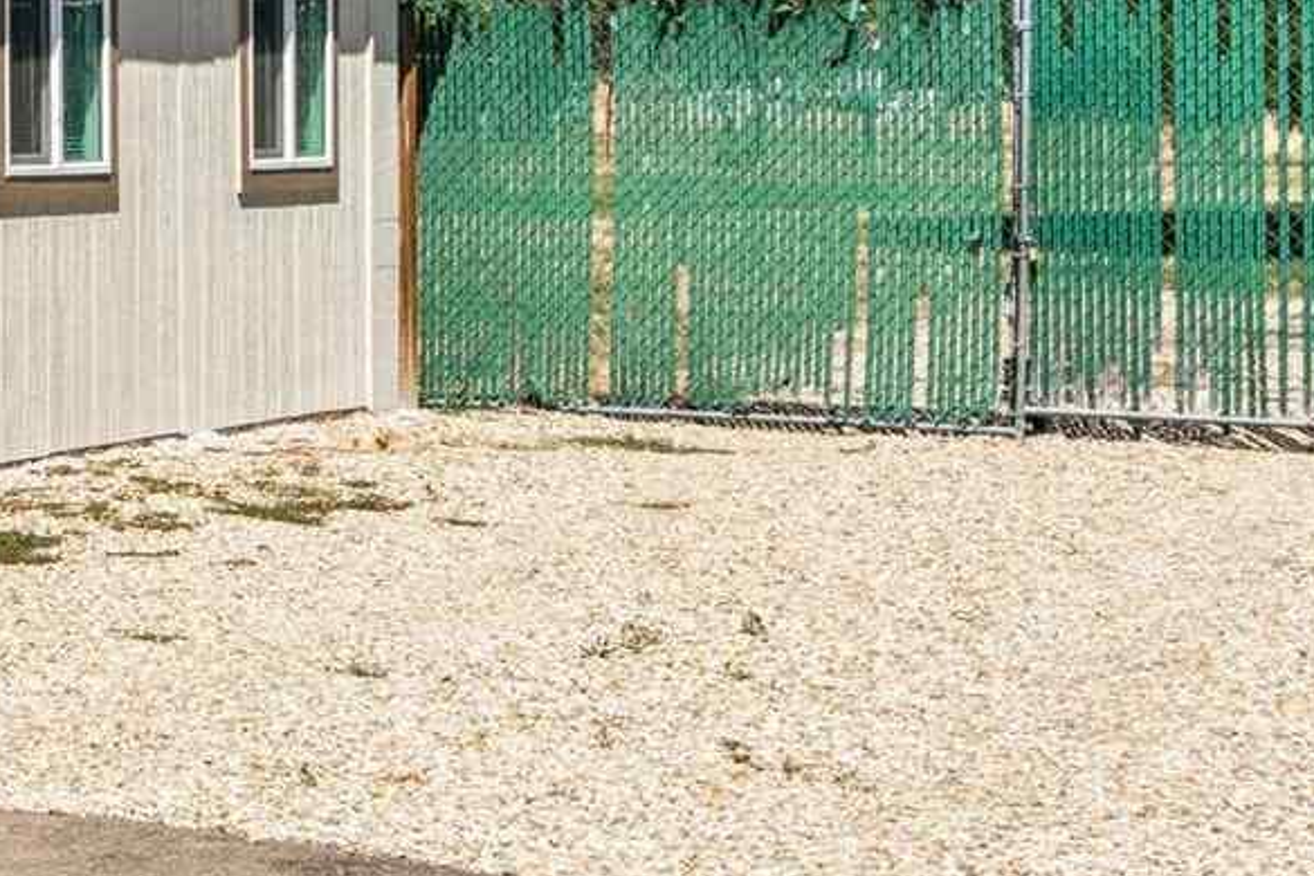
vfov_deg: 12.8
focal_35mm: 106
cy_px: 103
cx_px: -1280
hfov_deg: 15.5
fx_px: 3871
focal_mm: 20.2
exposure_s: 1/500
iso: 400
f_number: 13
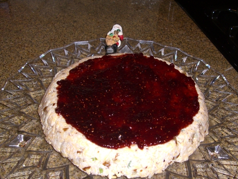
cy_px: 100
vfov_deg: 31.5
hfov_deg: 41.1
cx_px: 137
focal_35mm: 46
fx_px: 316
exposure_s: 1/60
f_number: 2.8
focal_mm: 7.9
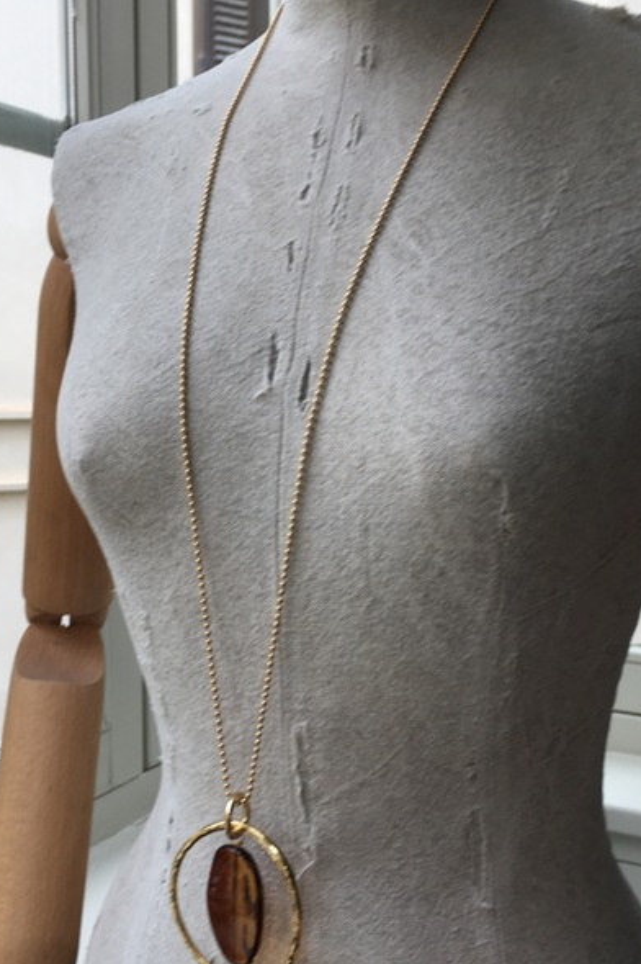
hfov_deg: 32.6
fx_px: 1096
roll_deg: -0.8
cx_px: 283
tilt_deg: -6.1
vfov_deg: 47.4
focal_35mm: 41
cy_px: 507
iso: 25
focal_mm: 4.15
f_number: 2.2
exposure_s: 1/120
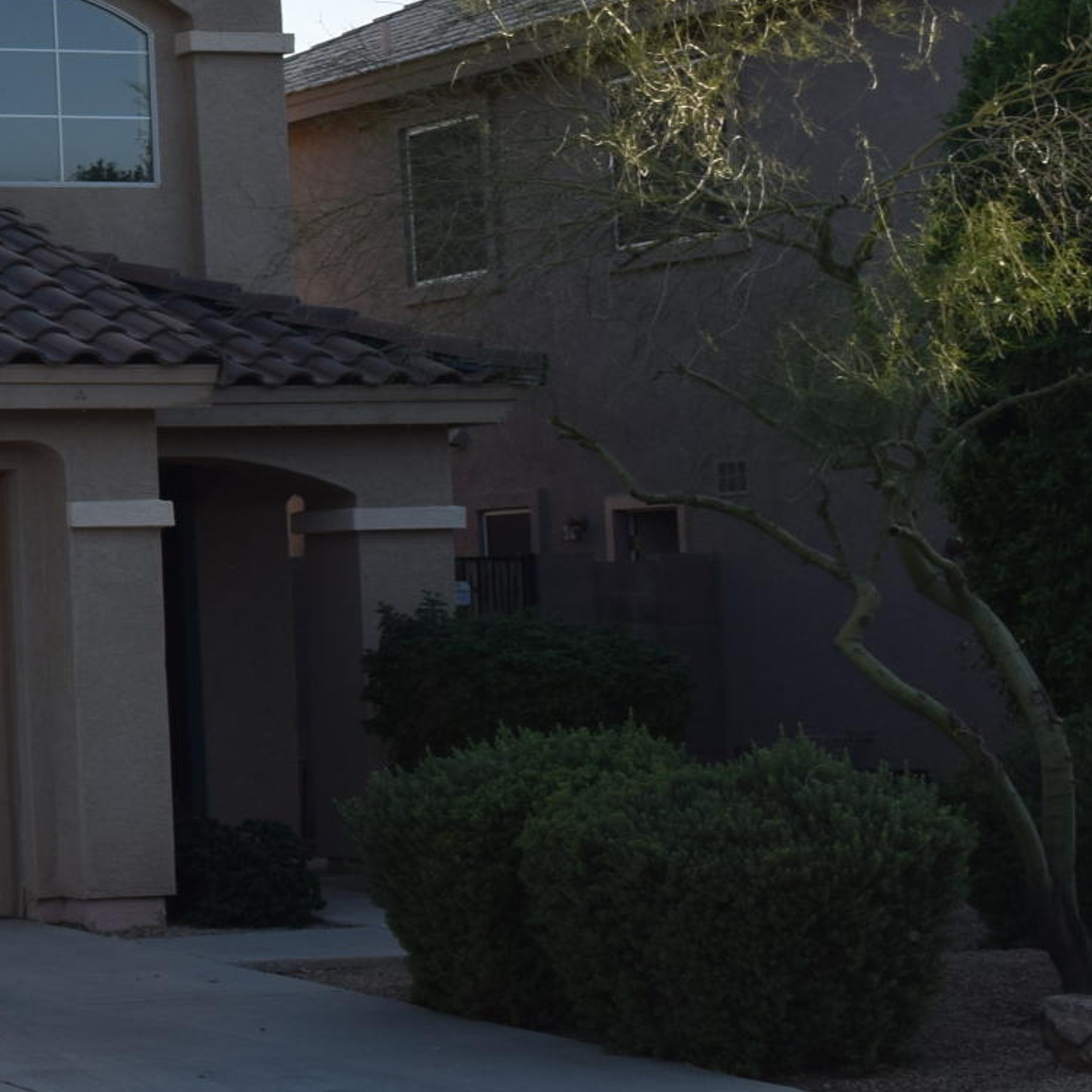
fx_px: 4354
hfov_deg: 12.9
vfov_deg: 14.2
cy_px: 145
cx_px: -906
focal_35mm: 122
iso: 100
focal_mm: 24
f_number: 7.1
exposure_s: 1/200
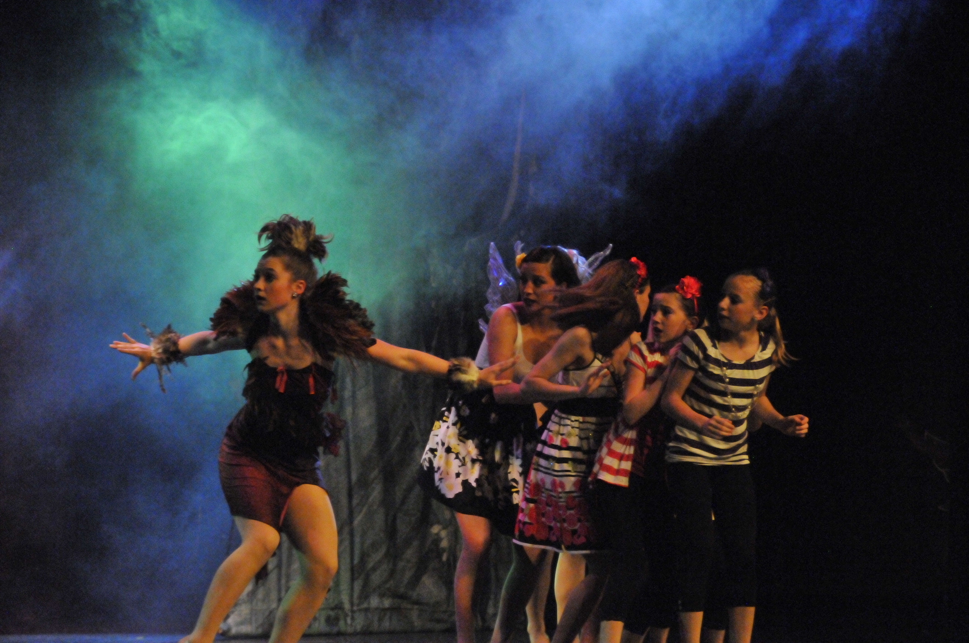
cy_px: 322
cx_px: 484
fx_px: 4234
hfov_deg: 13.1
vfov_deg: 8.7
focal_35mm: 158
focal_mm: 105
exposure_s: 1/200
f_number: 5.3
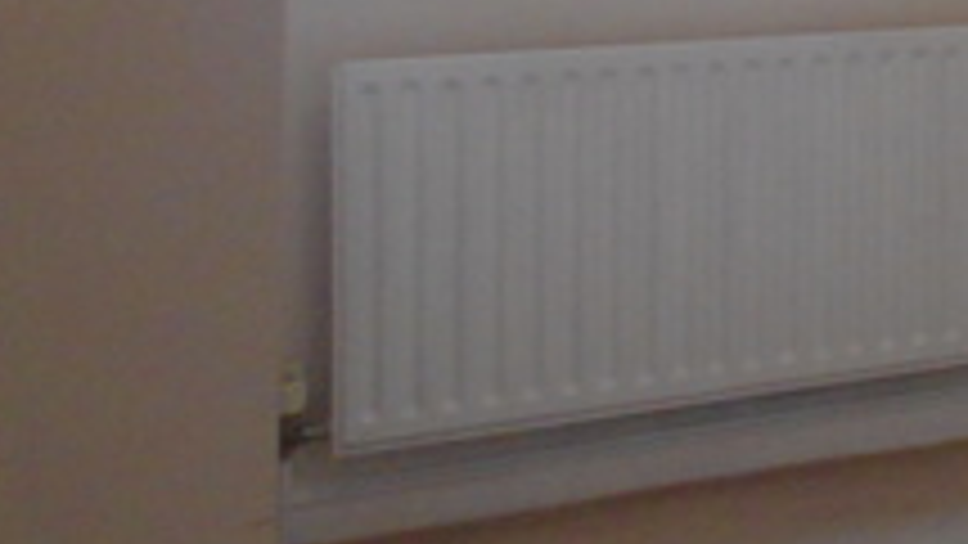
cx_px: 1625
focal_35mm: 89
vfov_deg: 13.0
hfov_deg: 19.4
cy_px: -211
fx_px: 2285
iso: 320
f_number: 3
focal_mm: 4
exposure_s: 1/60
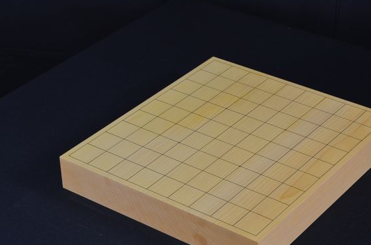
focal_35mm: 95
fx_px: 977
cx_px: 217
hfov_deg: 21.5
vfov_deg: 14.3
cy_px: 148
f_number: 9
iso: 400
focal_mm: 50
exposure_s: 1/30
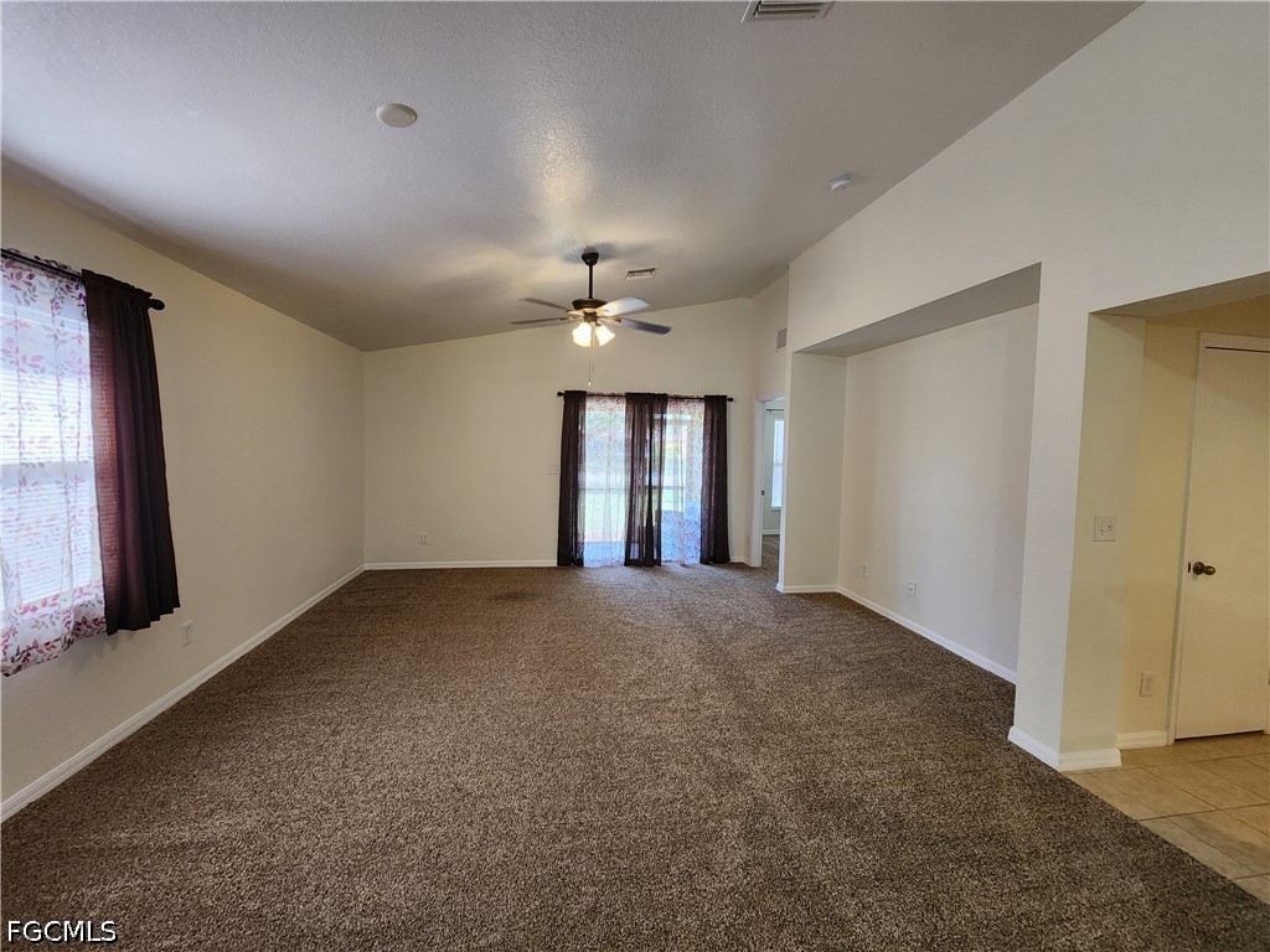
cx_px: 635
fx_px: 477
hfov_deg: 106.2
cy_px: 476
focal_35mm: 13
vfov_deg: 89.9
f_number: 2.2
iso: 320
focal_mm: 2.2
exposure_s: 1/60
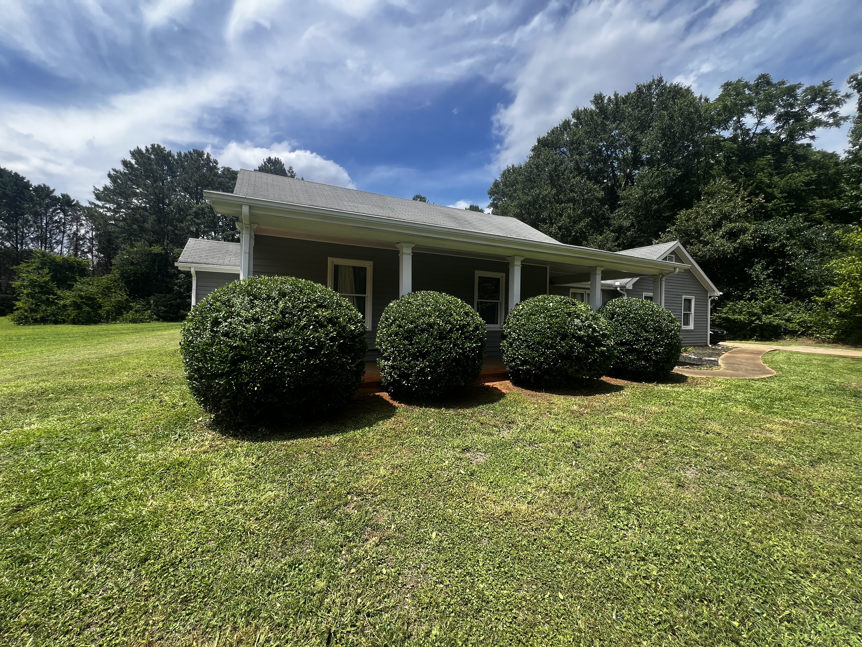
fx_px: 324
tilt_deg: -0.8
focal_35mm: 13
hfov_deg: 106.2
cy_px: 324
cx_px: 431
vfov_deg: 89.9
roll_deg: -0.5
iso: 32
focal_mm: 1.57
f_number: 1.8
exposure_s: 1/661
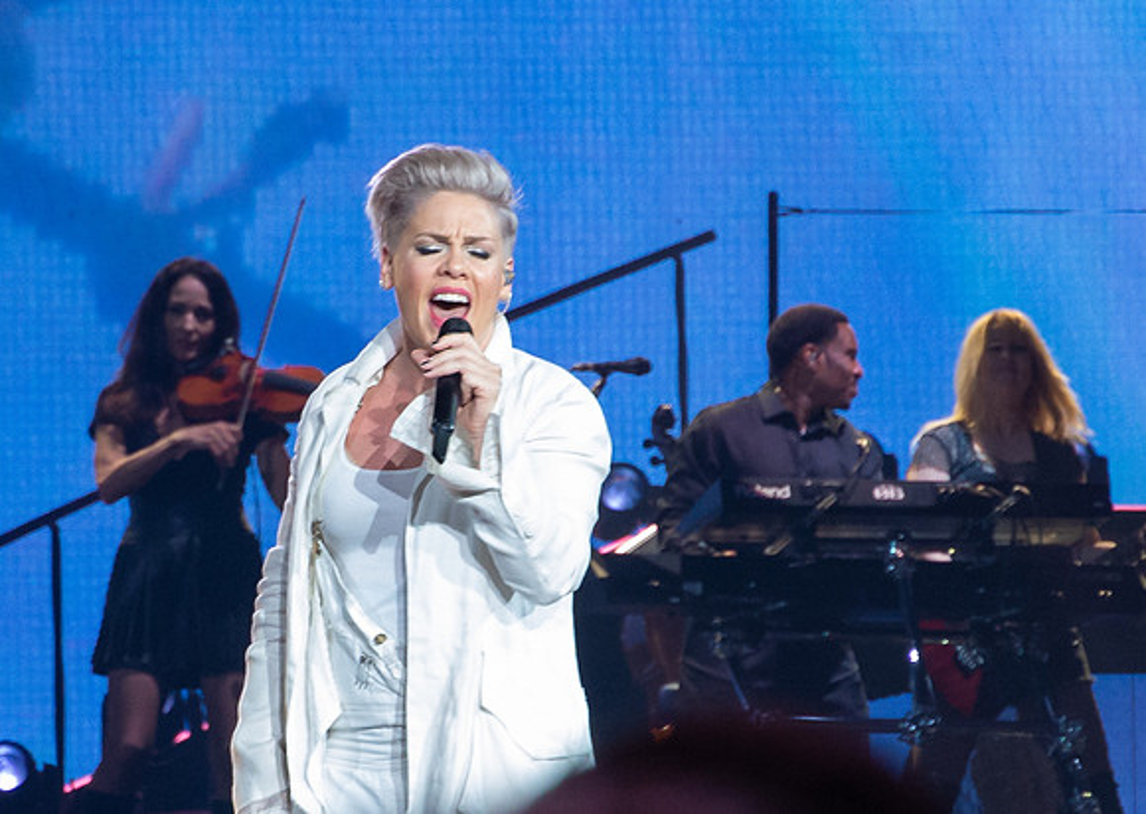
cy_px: 413
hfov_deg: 3.3
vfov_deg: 2.3
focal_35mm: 611
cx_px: 436
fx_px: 19864
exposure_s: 1/160
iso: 800
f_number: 5.6
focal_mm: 110
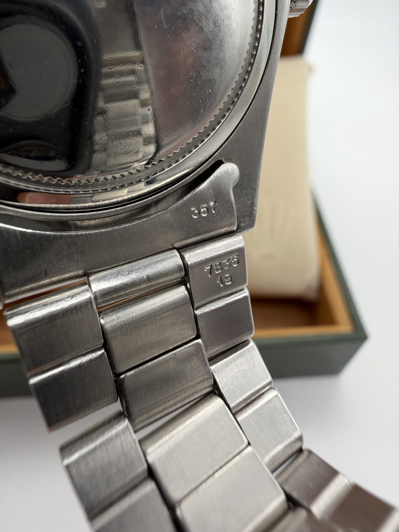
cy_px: 266
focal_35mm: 24
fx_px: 369
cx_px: 200
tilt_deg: -46.2
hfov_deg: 56.8
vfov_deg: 71.6
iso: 40
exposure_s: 1/121
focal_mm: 2.22
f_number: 2.2
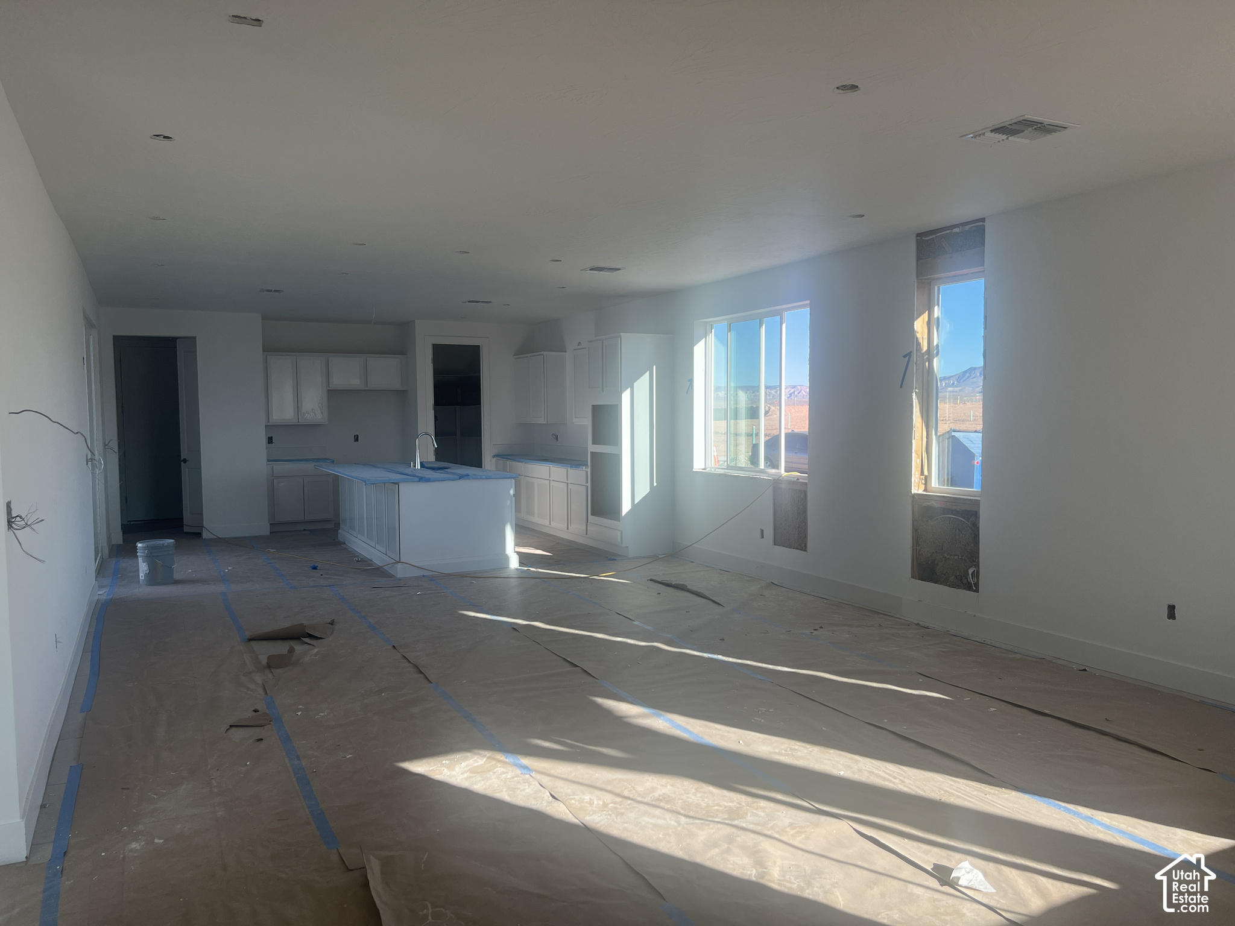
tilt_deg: -3.2
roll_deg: +0.1
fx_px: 928
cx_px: 618
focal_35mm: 26
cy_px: 463
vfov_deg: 53.1
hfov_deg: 67.3
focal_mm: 5.7
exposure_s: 1/597
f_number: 1.5
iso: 50
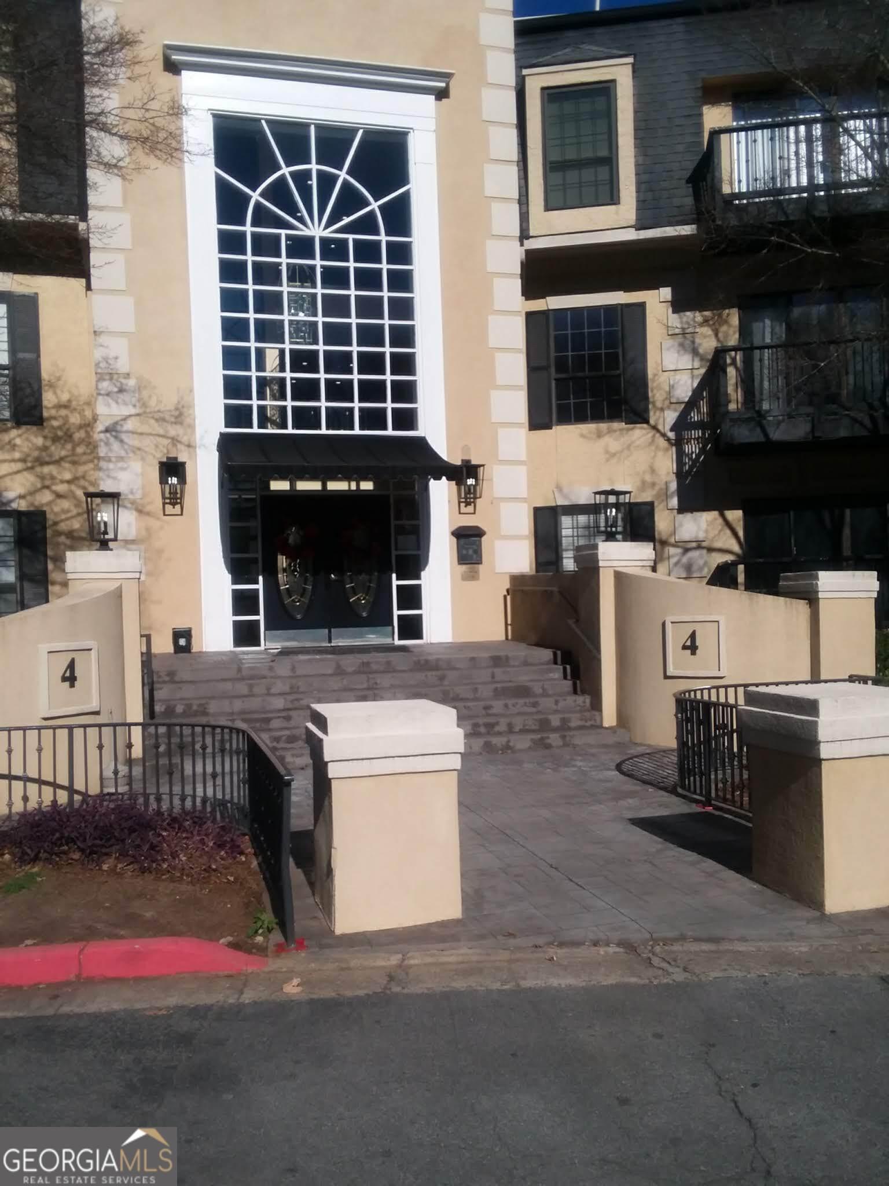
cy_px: 593
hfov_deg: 48.2
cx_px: 444
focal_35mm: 29
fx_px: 993
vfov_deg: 61.7
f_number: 1.9
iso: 40
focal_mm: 2.47
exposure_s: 1/3663
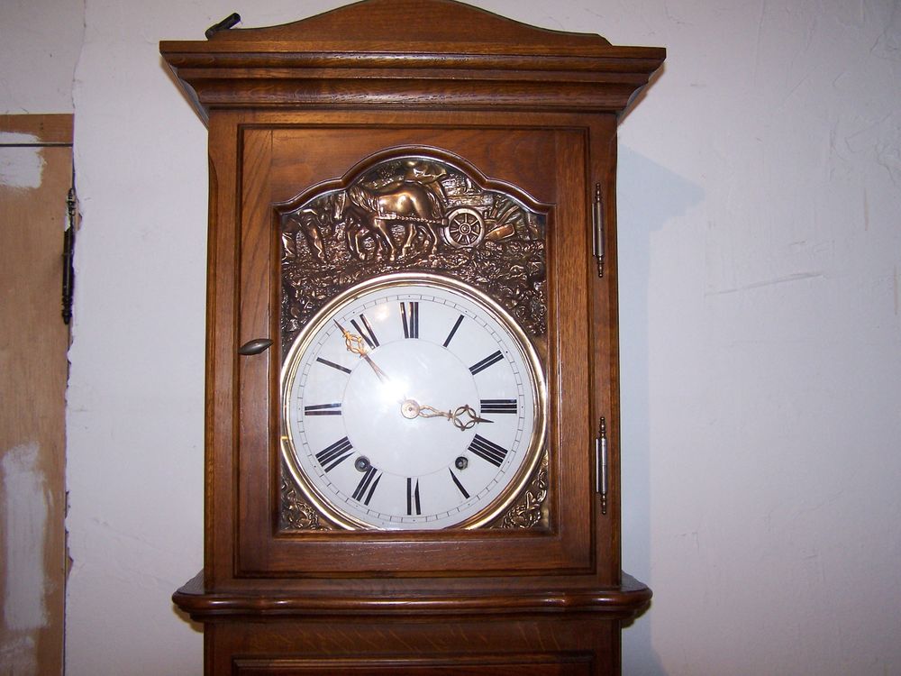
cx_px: 450
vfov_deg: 37.7
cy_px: 338
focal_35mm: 38
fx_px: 989
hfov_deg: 49.0
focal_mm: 6.3
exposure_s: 1/60
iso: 140
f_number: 2.8
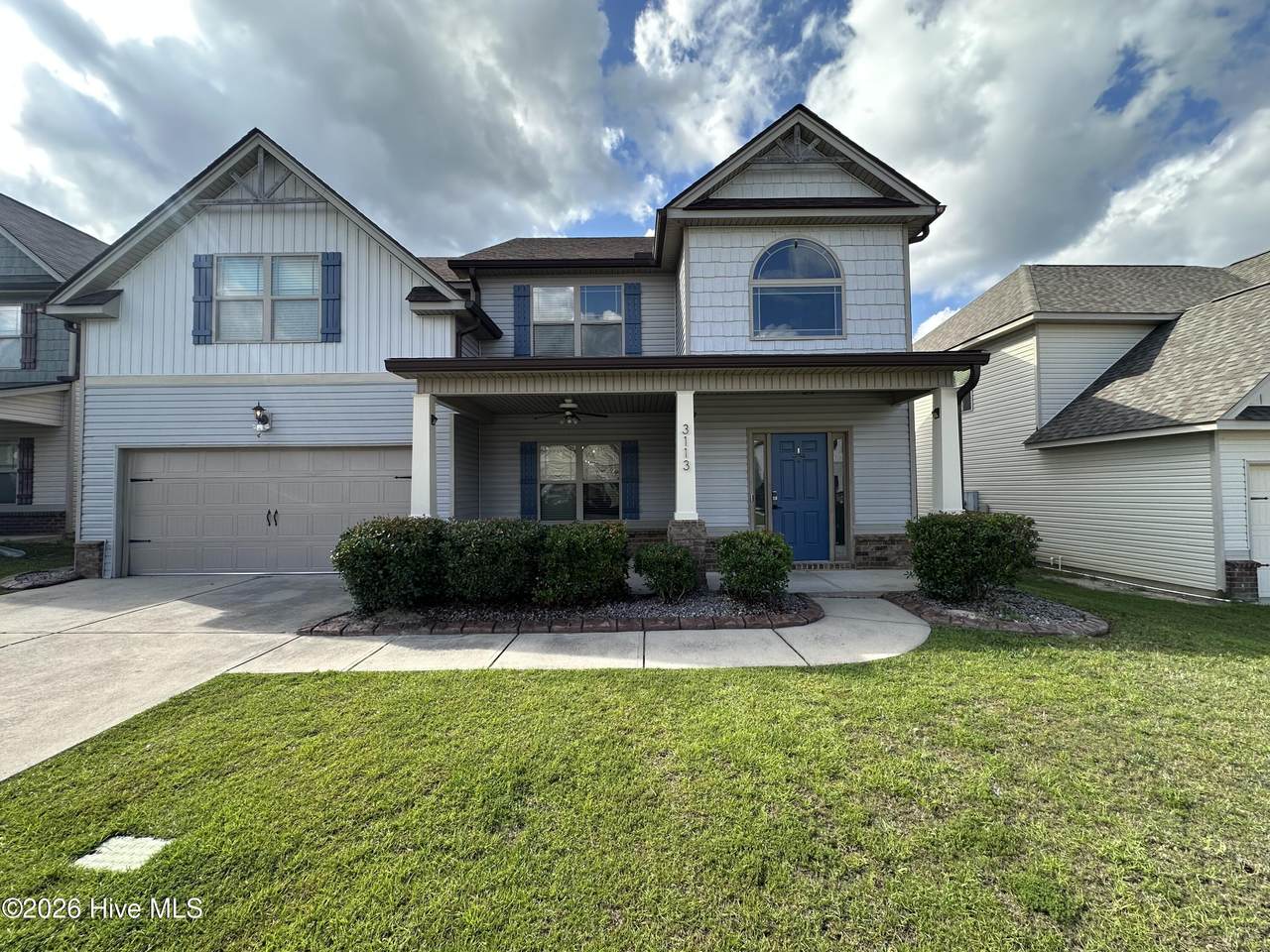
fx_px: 514
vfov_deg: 85.7
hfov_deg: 102.1
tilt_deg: +1.8
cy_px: 476
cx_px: 635
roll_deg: +1.1
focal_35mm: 14
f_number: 2.2
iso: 40
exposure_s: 1/489
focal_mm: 2.22
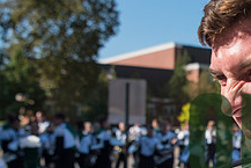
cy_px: 148
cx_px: 276
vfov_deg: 20.9
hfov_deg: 28.5
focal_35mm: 64
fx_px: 447
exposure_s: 1/3200
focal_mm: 24
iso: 320
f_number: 3.5
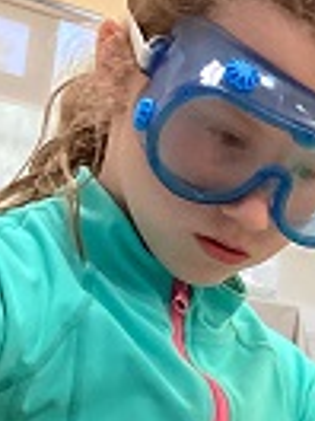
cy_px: 558
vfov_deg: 15.9
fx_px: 1420
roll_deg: -10.4
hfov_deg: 11.7
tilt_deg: -6.4
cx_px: 571
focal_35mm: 117
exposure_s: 1/60
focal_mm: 3.3
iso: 160
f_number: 2.4
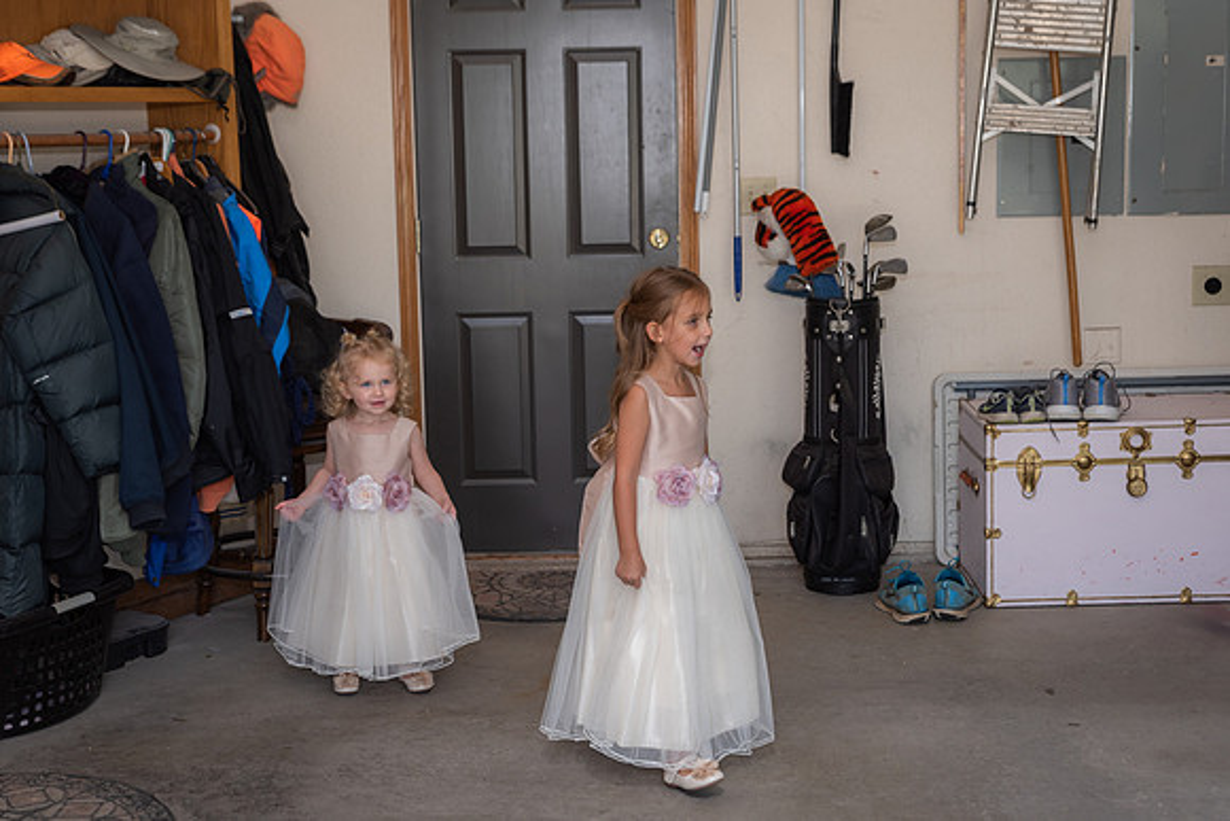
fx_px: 1777
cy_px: 410
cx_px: 615
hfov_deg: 38.2
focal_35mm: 52
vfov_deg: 26.0
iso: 320
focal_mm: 52
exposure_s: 1/160
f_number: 4.5
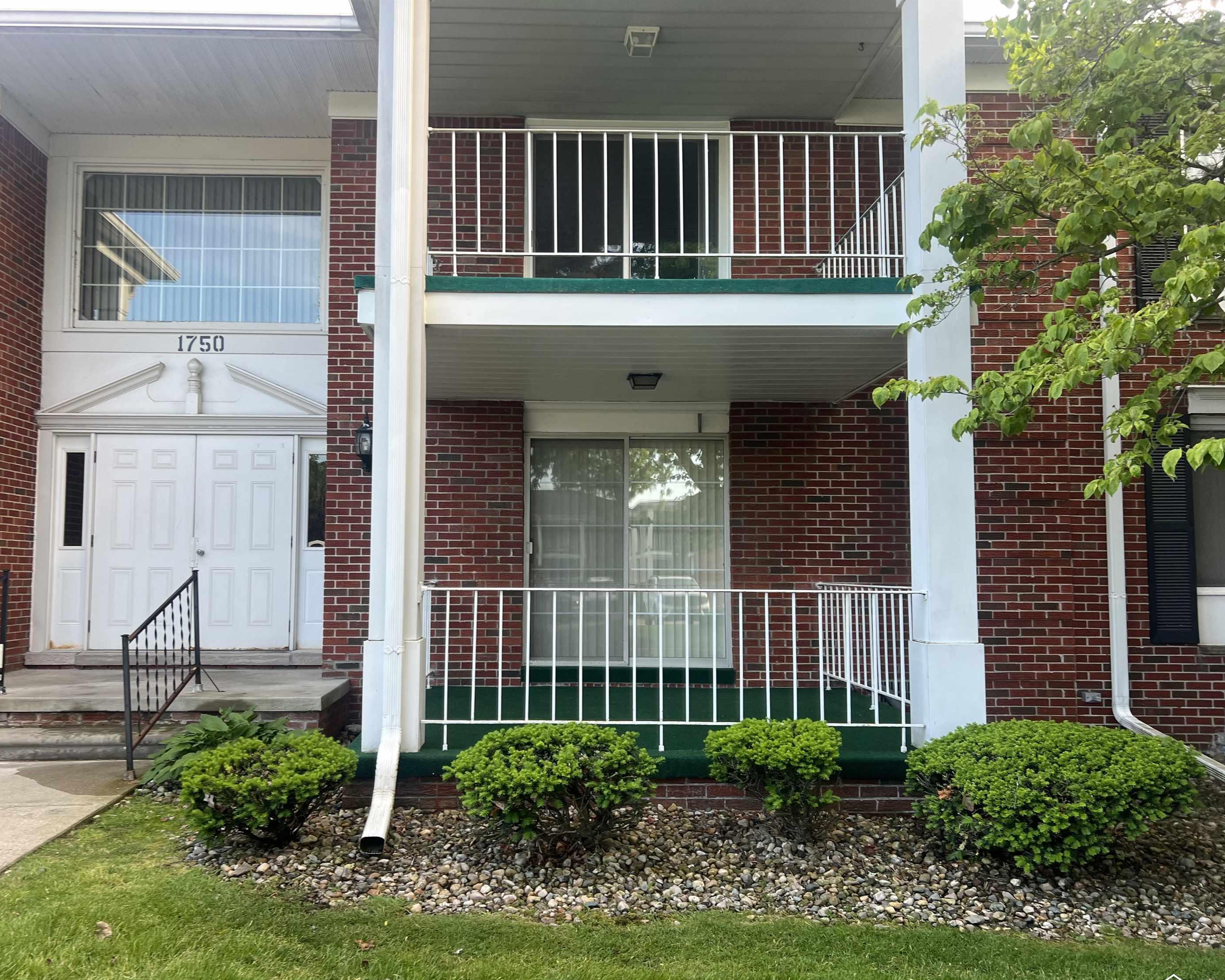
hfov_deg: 62.1
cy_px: 506
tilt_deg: +1.9
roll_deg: -0.6
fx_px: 1015
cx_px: 565
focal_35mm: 28
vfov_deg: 51.5
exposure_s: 1/159
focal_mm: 5.7
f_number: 1.5
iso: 40
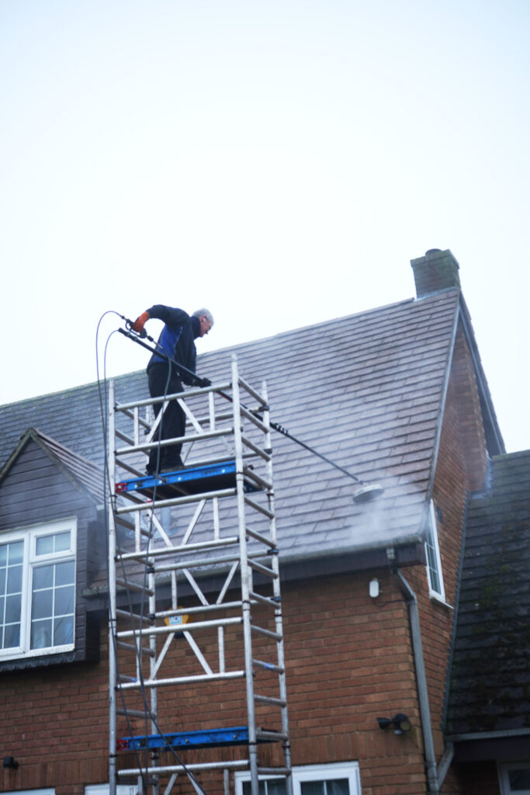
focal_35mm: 44
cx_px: 265
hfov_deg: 30.5
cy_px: 398
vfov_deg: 44.5
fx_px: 971
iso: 125
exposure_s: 1/160
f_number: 5
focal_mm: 44
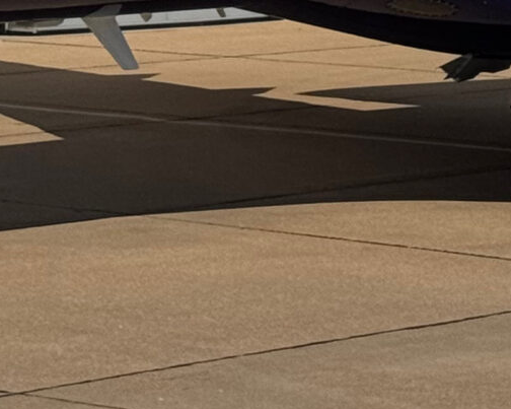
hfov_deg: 8.1
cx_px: 396
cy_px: -430
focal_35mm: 238
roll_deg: +1.1
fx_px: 3599
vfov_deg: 6.3
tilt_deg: +4.8
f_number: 1.78
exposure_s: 1/15385
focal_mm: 6.76
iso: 64
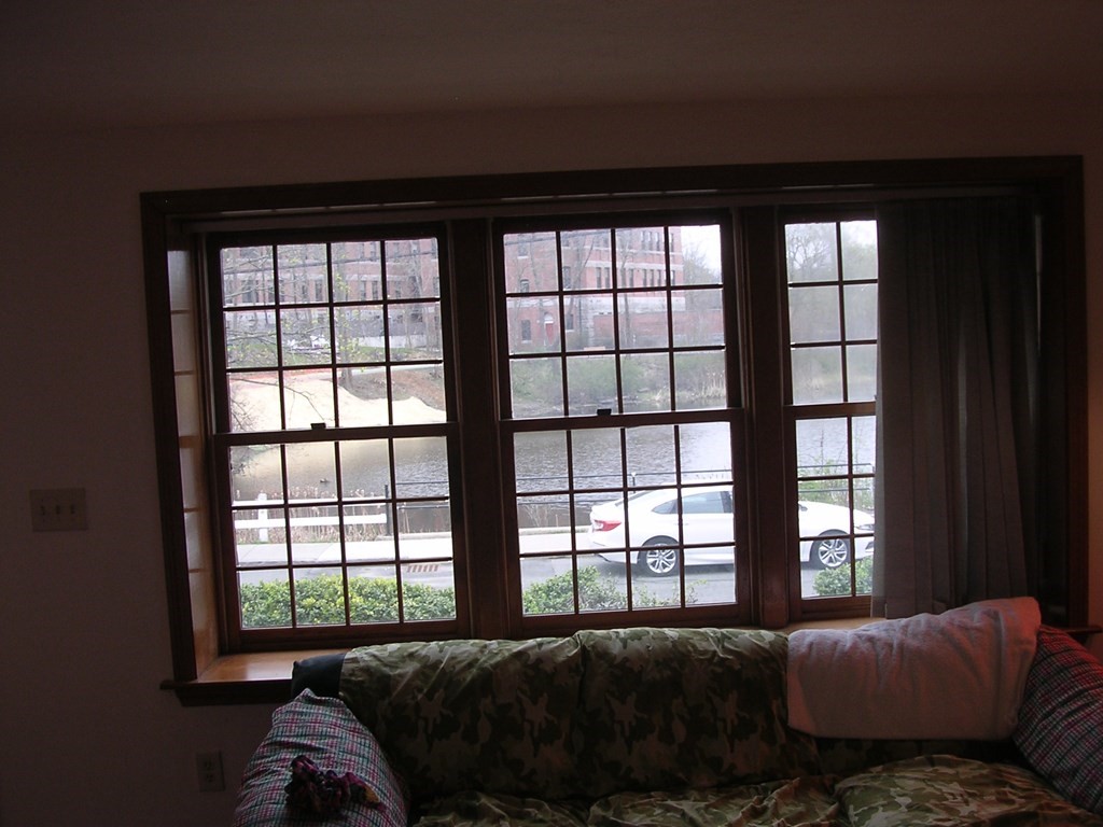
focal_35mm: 38
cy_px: 414
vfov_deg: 37.7
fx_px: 1211
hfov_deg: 49.0
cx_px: 552
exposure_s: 1/37.9
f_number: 2.8
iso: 100
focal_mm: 5.8
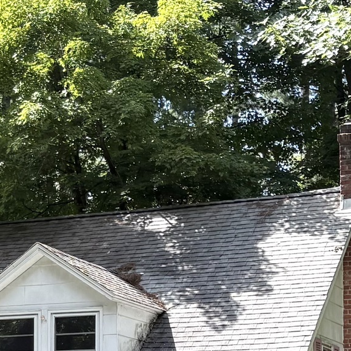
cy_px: 363
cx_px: -43
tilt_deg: +5.0
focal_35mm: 122
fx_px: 1400
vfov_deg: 14.0
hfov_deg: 14.0
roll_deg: -0.1
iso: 50
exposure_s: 1/667
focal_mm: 5.96
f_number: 1.6
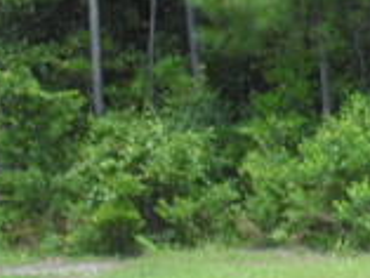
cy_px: 200
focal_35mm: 155
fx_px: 1658
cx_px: 719
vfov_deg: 9.6
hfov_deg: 11.6
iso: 100
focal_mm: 6.2
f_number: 5.6
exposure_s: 1/100
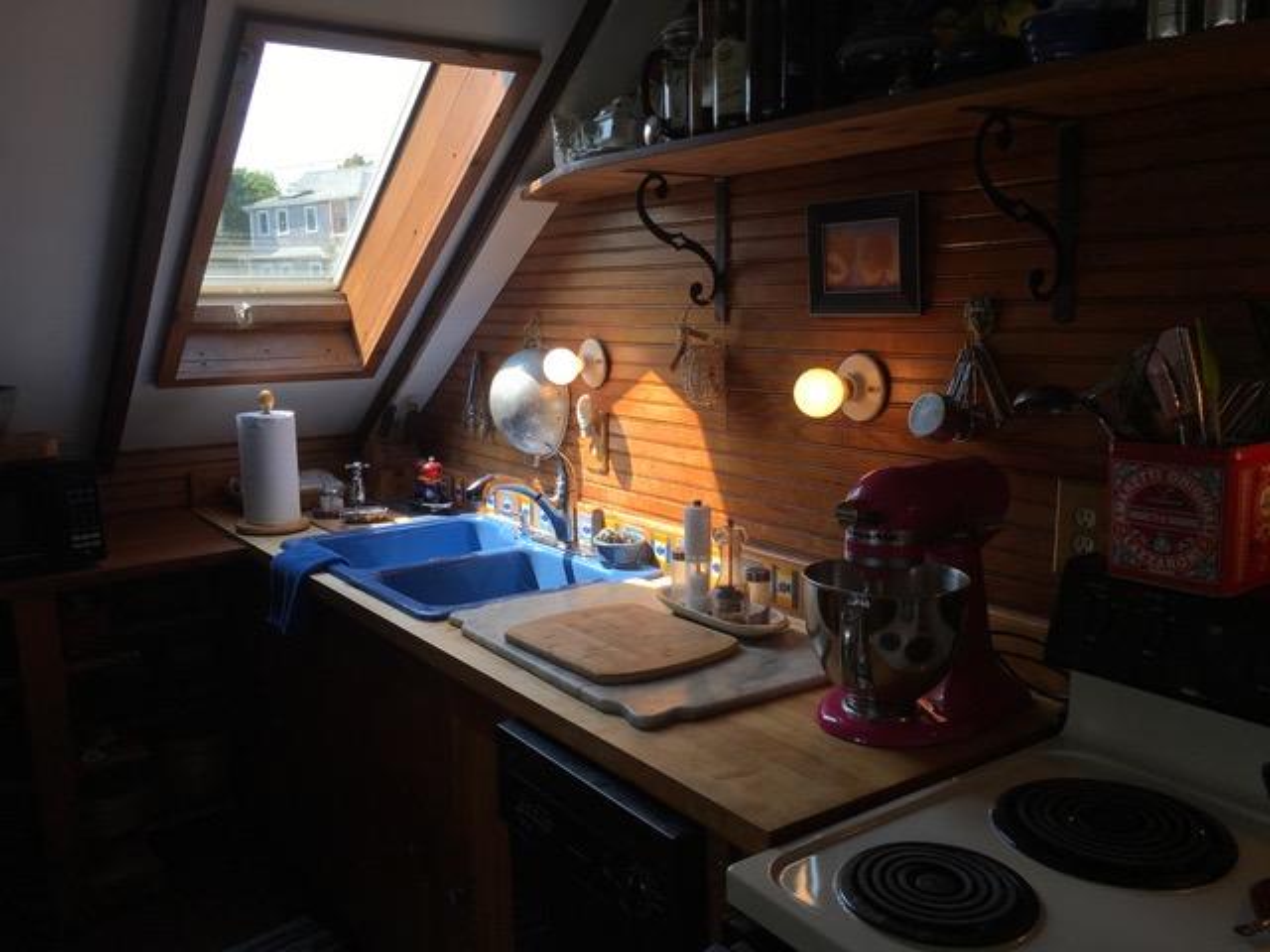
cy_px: 476
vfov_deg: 48.2
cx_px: 635
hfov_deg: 61.7
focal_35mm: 29
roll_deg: +0.6
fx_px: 1064
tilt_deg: -8.6
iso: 25
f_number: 2.2
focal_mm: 4.15
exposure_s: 1/327
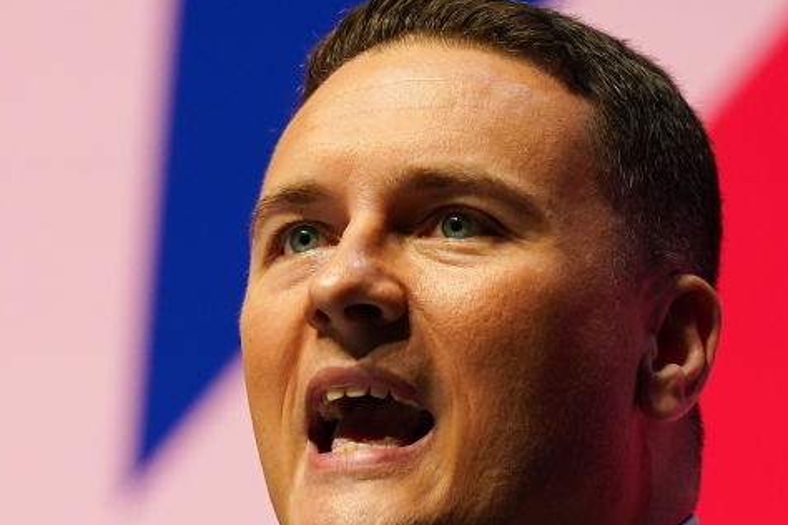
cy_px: 458
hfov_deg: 3.4
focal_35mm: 598
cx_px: 357
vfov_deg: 2.3
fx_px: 13089
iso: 1600
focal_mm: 185
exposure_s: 1/250
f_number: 4
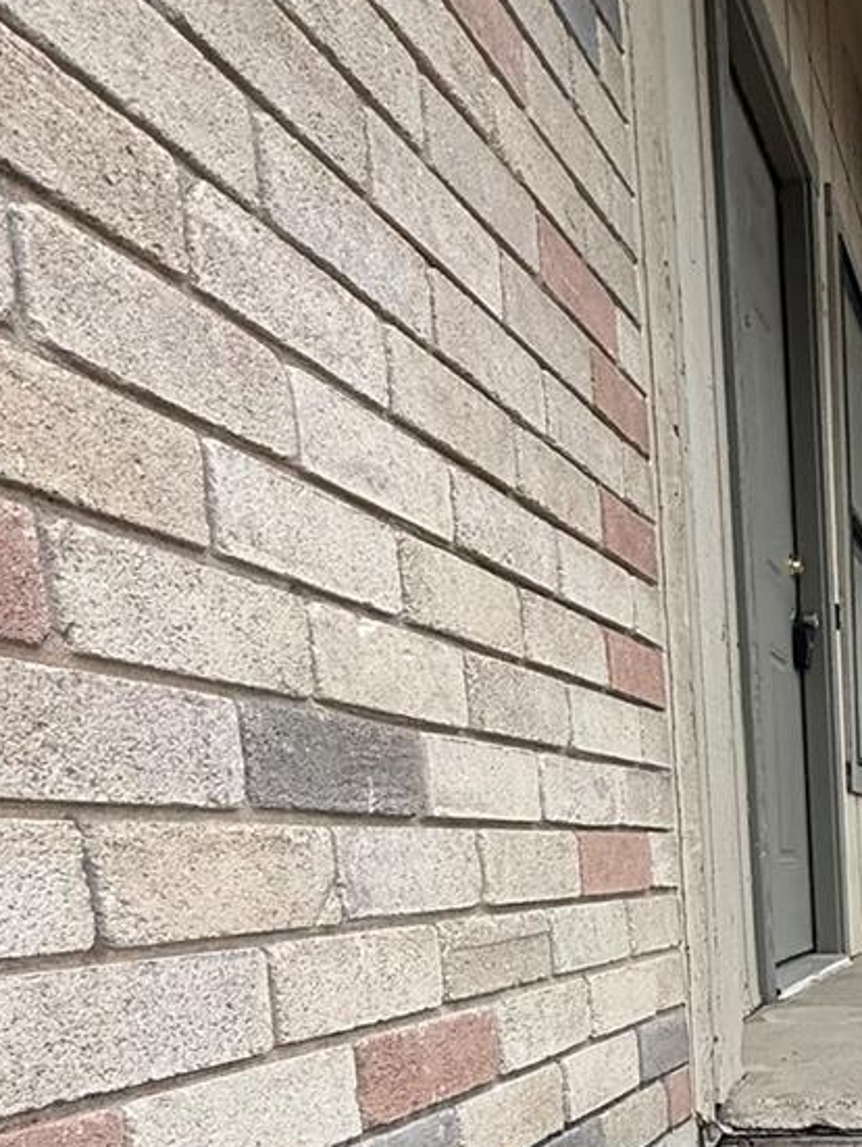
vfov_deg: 42.9
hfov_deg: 31.5
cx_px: 1006
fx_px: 1293
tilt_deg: -9.6
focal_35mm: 39
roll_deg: +0.0
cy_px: 1074
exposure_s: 1/830
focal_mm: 2.22
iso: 64
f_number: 2.2
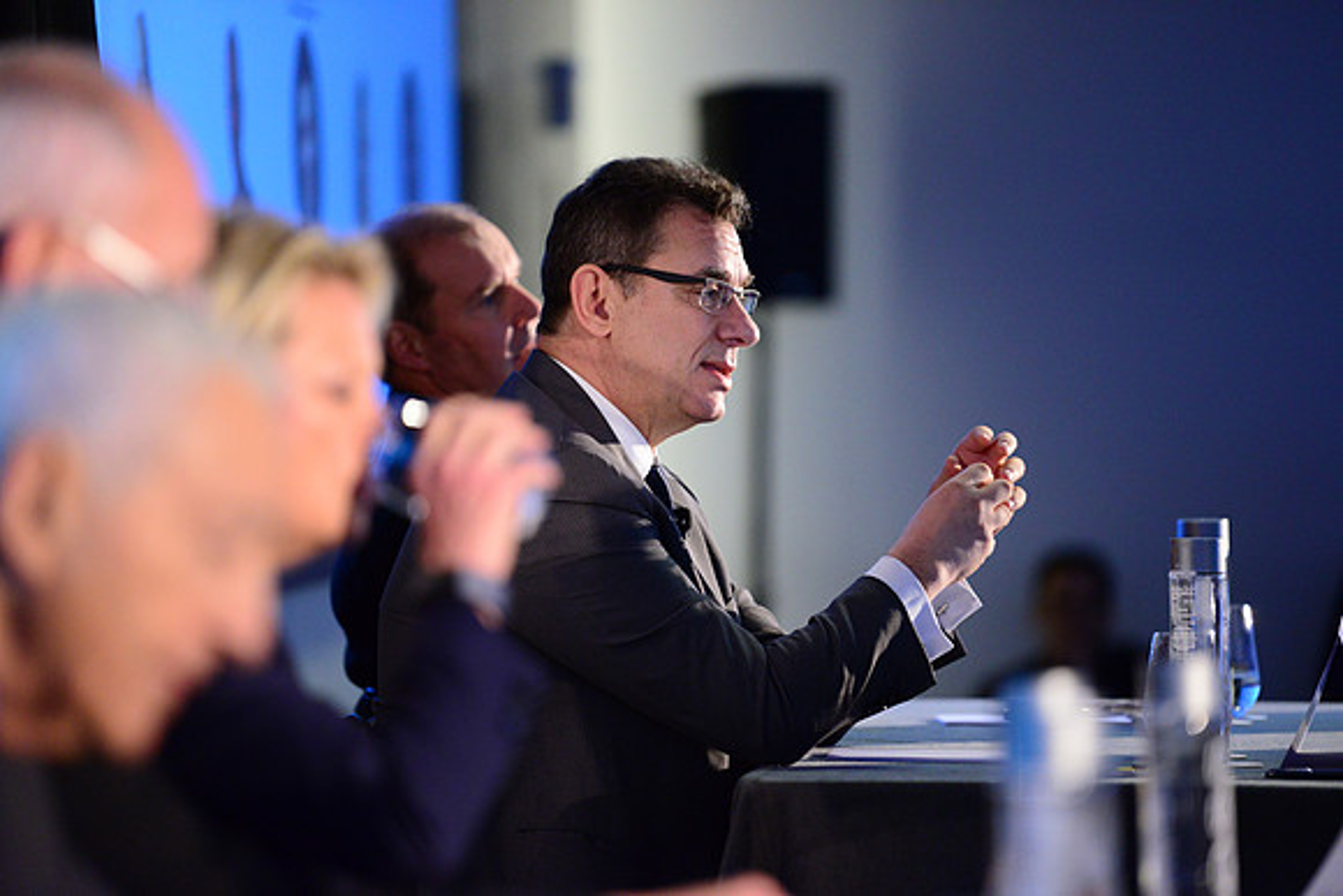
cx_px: 672
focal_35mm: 200
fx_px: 7463
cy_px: 448
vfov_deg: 6.9
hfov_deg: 10.3
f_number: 2.8
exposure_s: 1/160
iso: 4000
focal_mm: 200
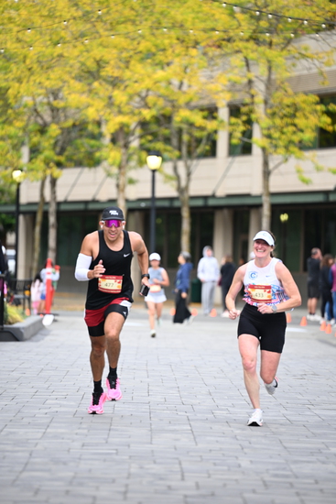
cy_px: 252
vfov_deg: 10.3
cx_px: 168
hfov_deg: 6.9
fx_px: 2798
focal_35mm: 200
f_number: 2.8
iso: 1000
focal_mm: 200
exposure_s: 1/1600
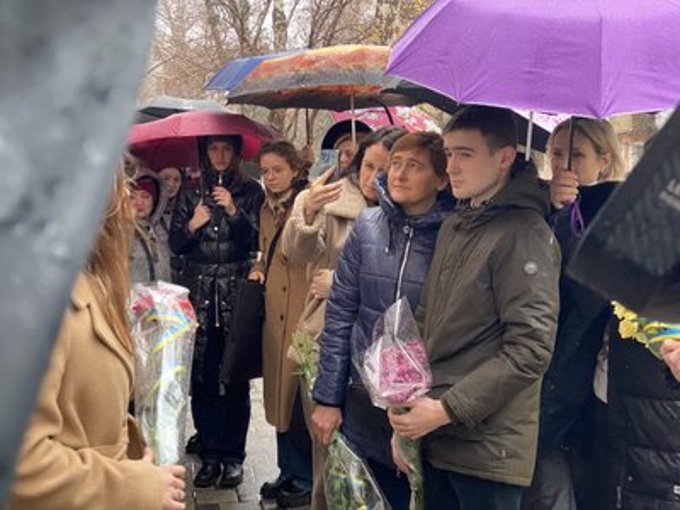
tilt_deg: -3.8
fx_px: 1021
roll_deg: -0.3
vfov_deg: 28.0
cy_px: 255
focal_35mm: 52
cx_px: 340
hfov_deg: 36.8
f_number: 2
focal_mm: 6
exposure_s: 1/60
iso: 320
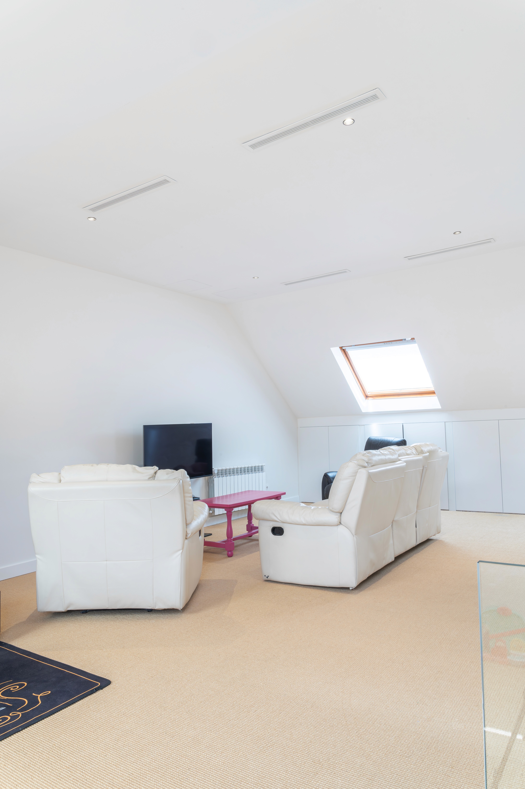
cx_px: 262
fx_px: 526
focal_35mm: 24
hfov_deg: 53.1
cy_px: 394
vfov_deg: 73.8
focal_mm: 24
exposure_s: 1/2.5
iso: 100
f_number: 16
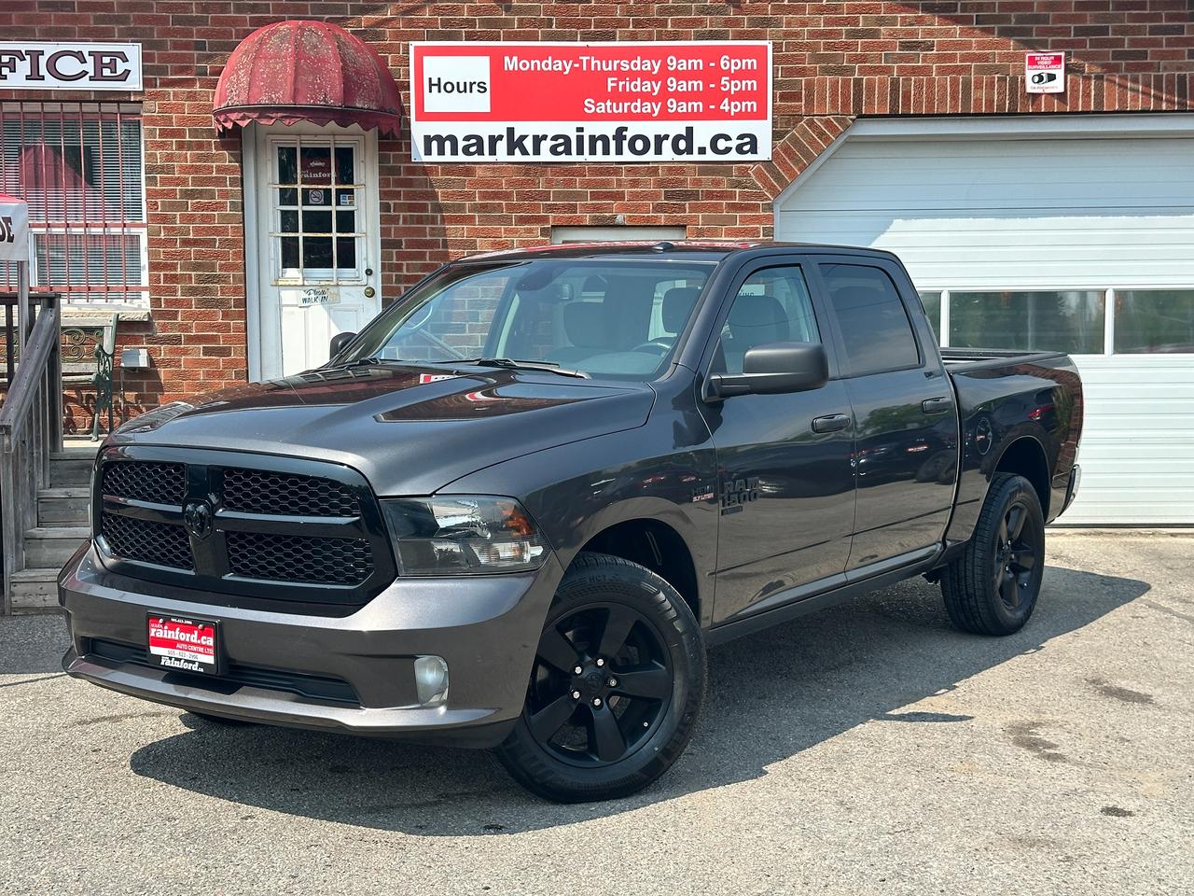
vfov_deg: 30.3
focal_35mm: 48
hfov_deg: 39.7
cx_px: 597
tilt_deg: -3.1
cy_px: 448
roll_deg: +0.7
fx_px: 1656
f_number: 1.78
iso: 64
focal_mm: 6.86
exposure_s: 1/2070
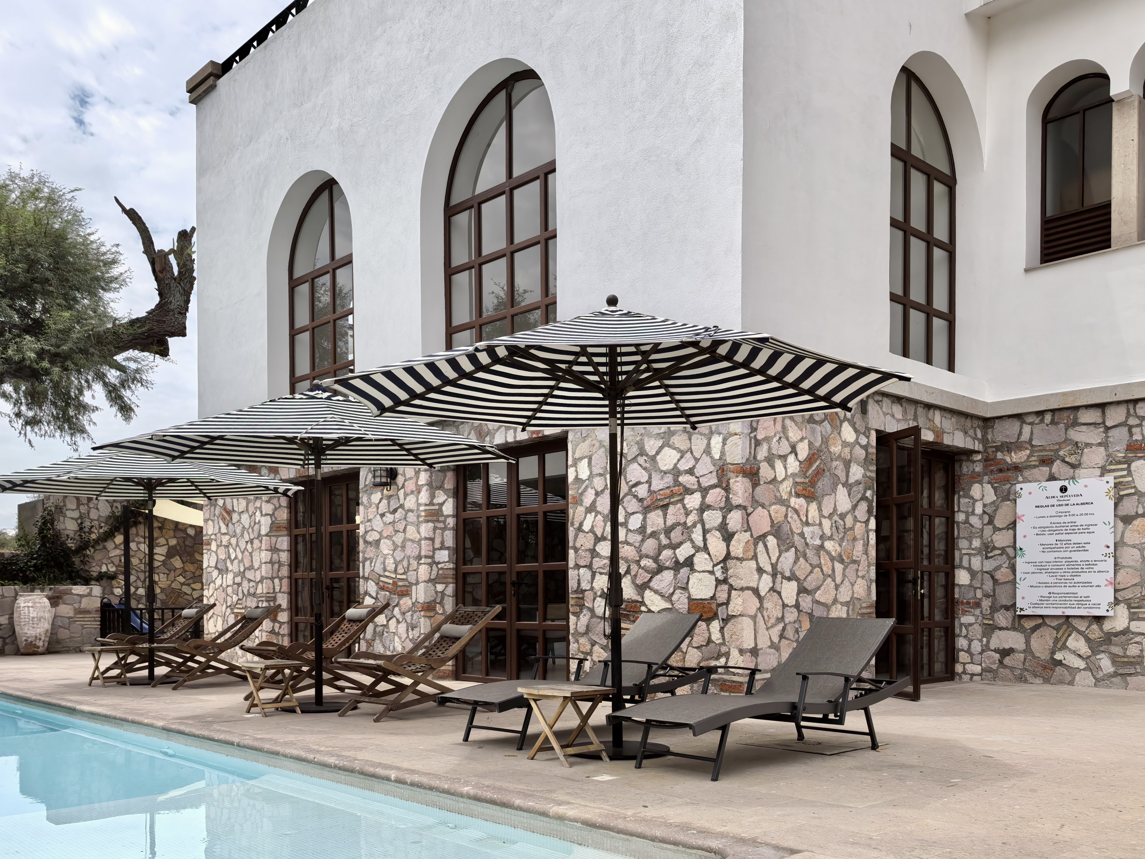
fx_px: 893
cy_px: 430
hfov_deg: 65.3
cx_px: 572
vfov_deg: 51.4
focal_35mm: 27
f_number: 2
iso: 50
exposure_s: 1/5917
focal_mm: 8.5
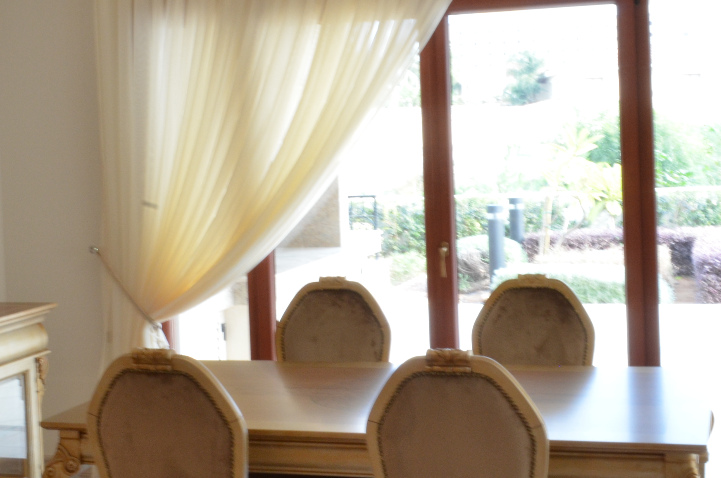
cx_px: 322
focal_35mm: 63
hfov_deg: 31.9
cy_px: 153
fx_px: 1259
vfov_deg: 21.4
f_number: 25
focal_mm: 22
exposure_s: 1/5
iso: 640
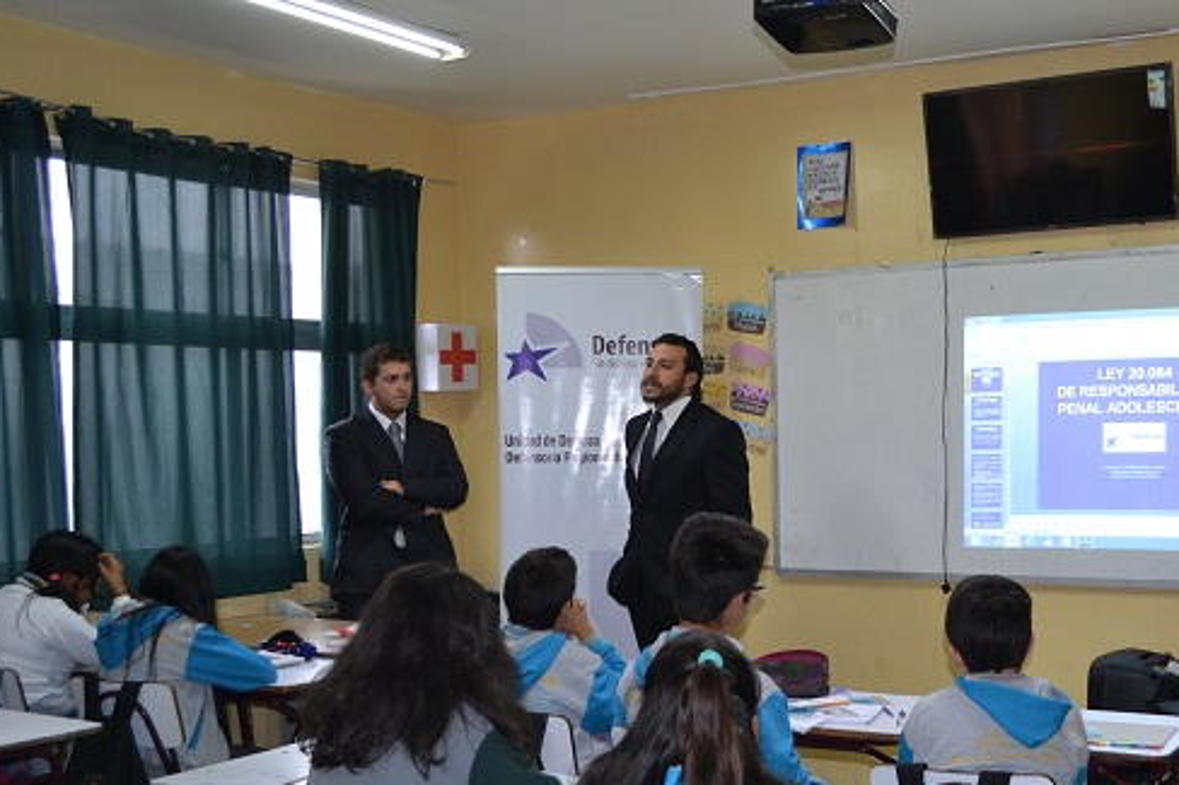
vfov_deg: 28.0
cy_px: 484
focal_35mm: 48
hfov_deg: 40.7
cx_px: 771
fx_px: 1571
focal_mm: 24
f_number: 4
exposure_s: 1/60
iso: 640
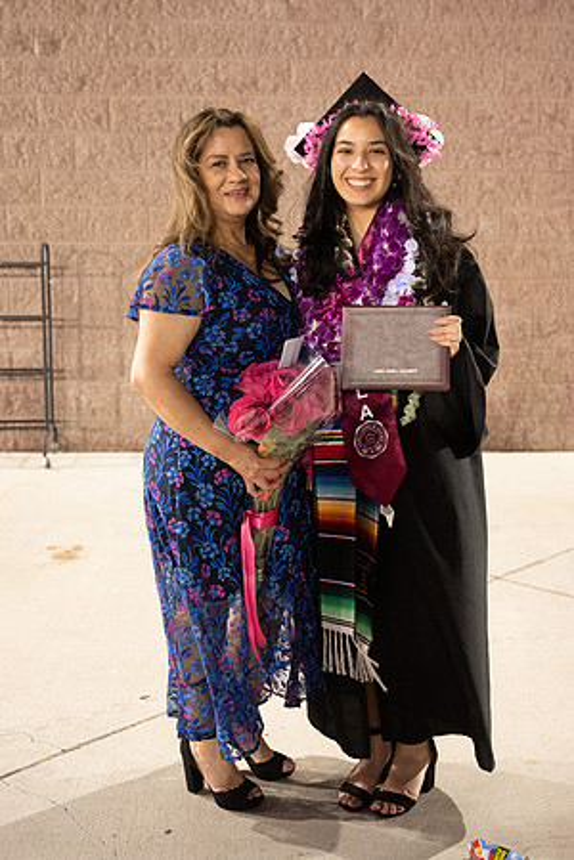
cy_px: 430
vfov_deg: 42.7
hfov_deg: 29.2
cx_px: 287
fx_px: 1100
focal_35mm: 46
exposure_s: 1/60
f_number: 4
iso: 8000
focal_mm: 46
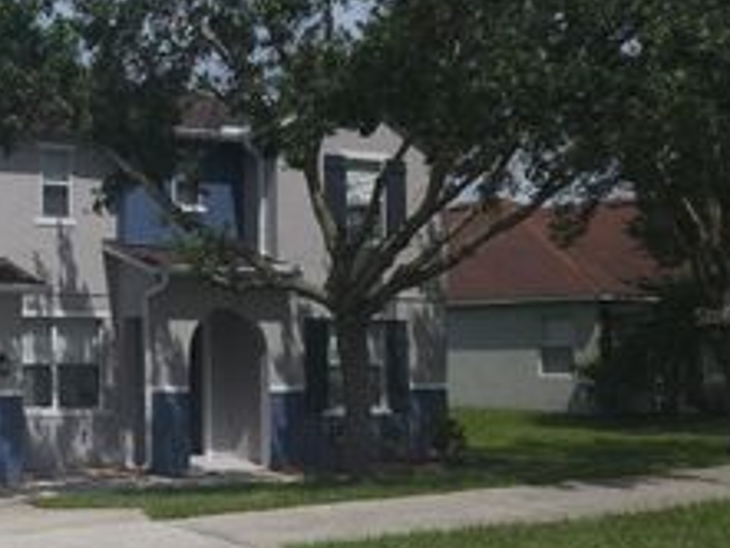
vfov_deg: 28.0
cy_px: 315
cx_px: -33
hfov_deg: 33.1
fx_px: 1097
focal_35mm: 52
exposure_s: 1/1700
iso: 12
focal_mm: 6.4
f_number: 1.8
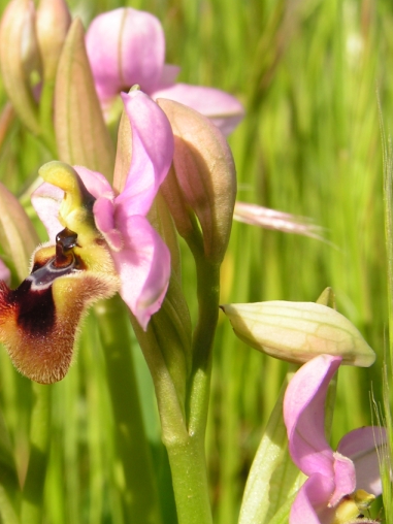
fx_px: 1362
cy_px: 263
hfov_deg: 16.2
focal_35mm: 90
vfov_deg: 21.8
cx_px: 46
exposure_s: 1/250
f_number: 5.6
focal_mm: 11.1
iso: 50
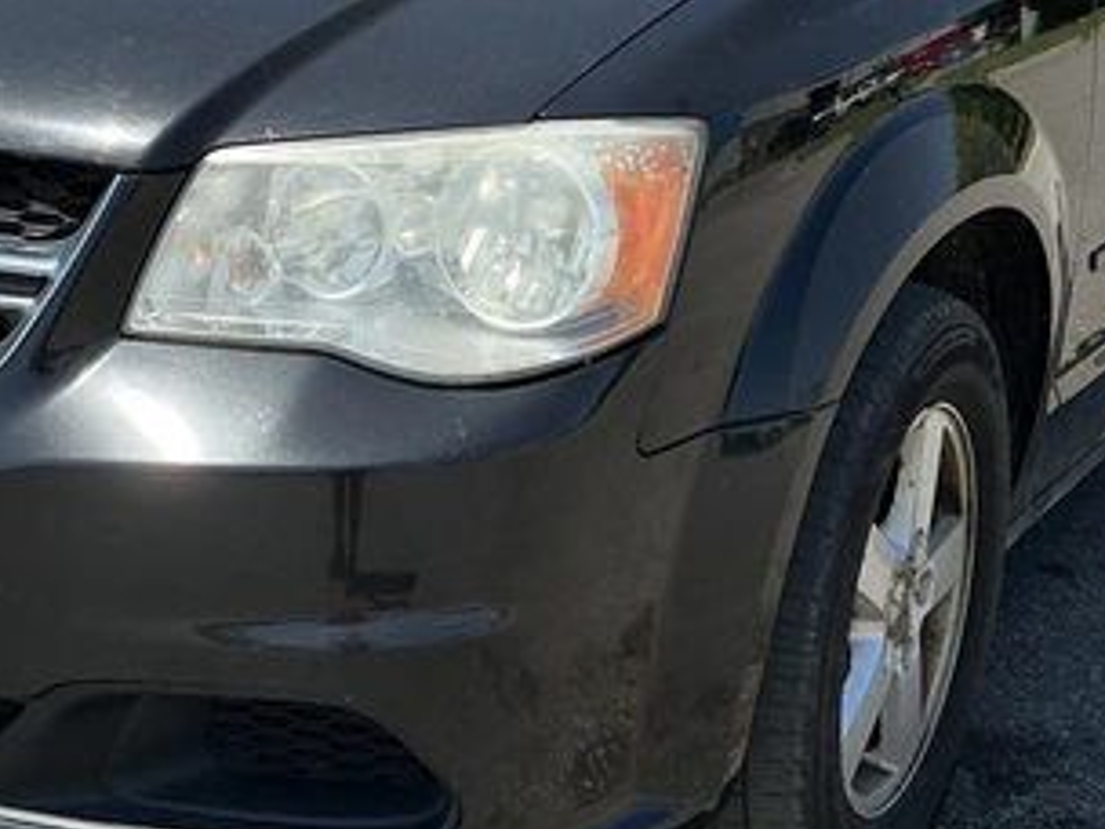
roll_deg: -3.1
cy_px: 147
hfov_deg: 28.0
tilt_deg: -9.4
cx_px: 371
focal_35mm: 69
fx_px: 2203
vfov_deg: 21.0
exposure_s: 1/1168
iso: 25
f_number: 1.8
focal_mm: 3
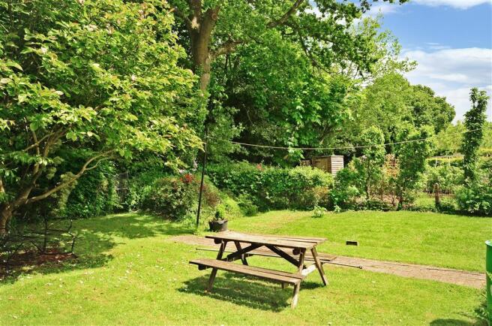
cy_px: 163
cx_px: 246
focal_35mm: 30
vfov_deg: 43.4
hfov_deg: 62.0
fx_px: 409
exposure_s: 1/100
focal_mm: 20
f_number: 9
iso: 200
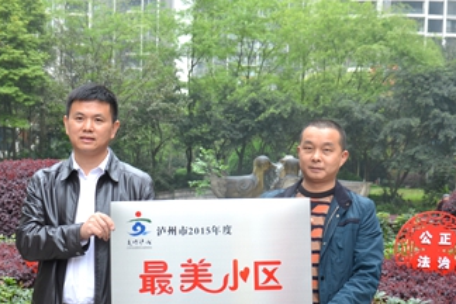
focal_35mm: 60
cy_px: 205
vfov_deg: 22.5
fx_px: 760
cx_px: 215
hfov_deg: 33.4
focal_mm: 26
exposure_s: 1/80
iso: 400
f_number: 4.5
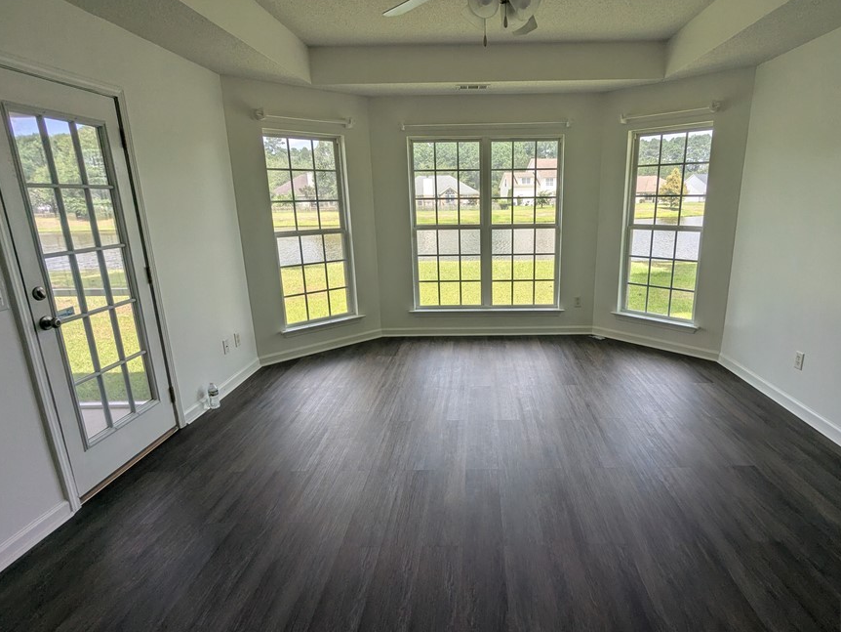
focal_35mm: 19
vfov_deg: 68.7
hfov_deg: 84.2
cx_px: 475
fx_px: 462
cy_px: 319
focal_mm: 2.35
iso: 54
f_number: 2.2
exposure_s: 1/443
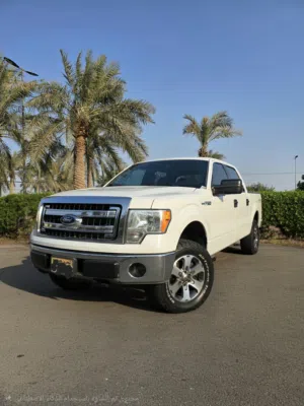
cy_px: 203
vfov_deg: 73.9
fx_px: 269
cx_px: 152
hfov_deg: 58.9
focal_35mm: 23
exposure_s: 1/769
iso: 12
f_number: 1.7
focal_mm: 6.3
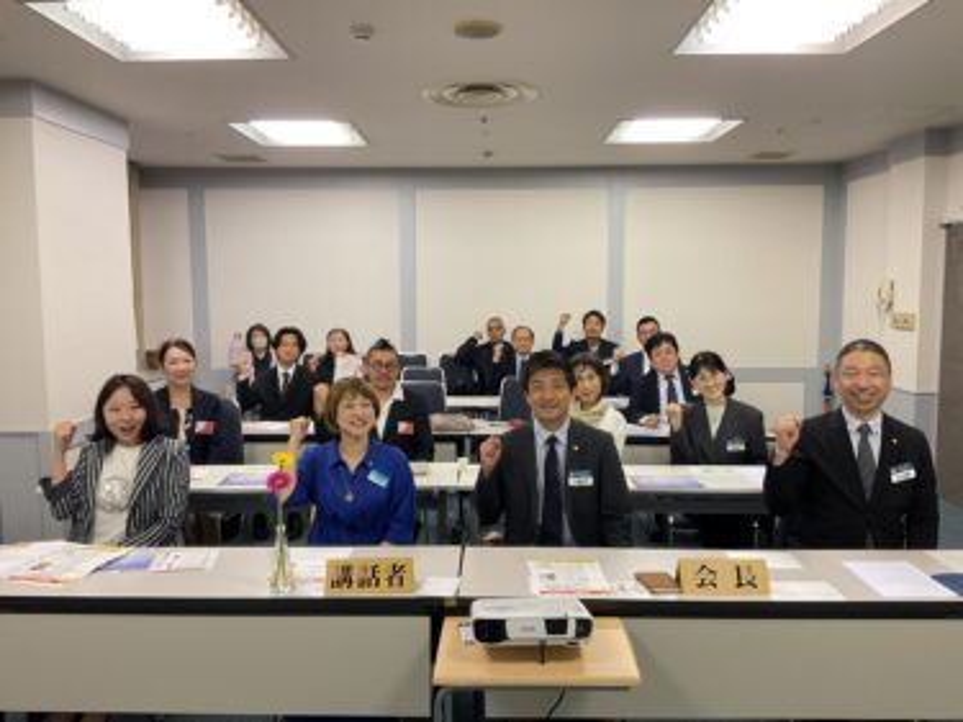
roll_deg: -0.1
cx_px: 482
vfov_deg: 48.2
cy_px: 361
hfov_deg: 61.7
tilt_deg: -6.1
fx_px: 807
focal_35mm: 29
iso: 50
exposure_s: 1/50
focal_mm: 3
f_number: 1.8
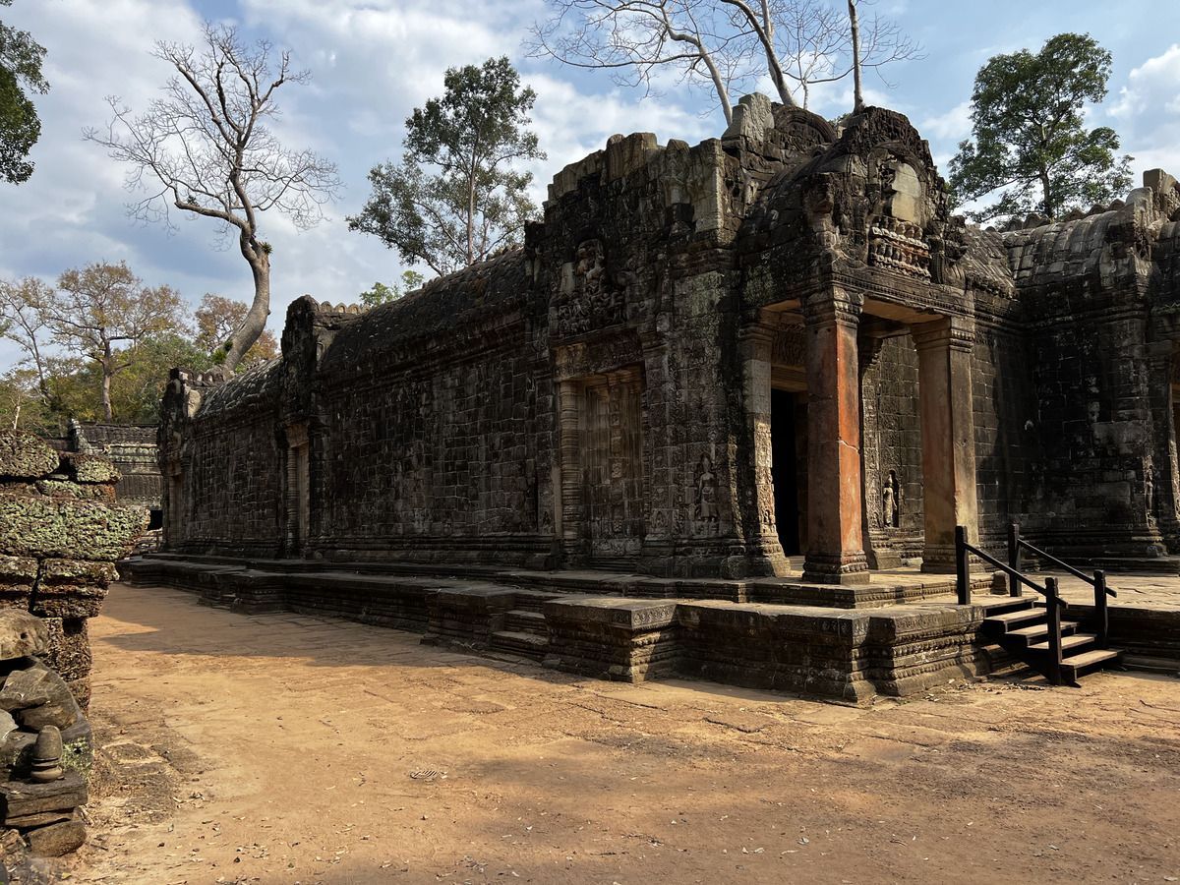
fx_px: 886
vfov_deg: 53.1
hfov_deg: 67.3
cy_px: 442
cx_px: 590
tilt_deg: +4.7
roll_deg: +1.2
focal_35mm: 26
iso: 50
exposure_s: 1/1808
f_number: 1.5
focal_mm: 5.7
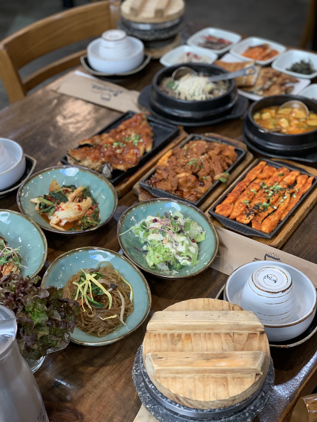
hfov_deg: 28.0
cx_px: 158
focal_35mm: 52
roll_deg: +1.5
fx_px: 635
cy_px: 211
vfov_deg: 36.8
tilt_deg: -40.1
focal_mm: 6
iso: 125
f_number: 2.4
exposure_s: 1/60
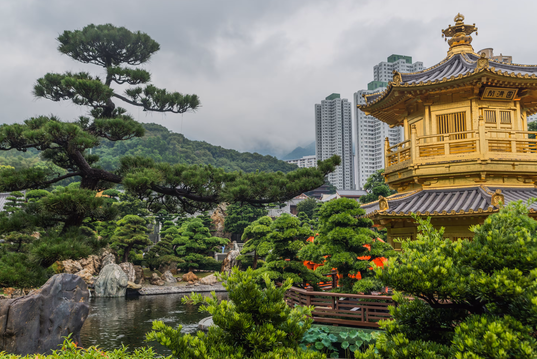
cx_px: 262
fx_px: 537
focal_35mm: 36
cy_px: 180
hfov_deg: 53.1
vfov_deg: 36.9
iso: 100
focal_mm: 35
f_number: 5.6
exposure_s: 1/320
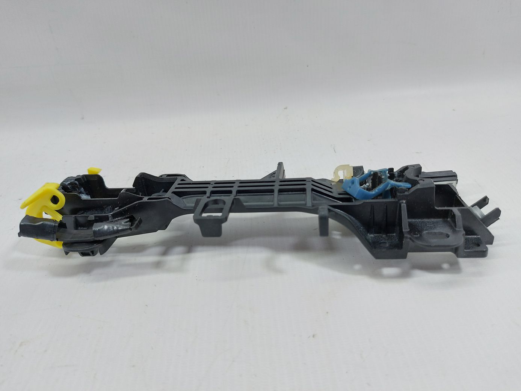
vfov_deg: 56.8
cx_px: 260
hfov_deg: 71.6
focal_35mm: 24
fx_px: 361
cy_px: 196
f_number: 1.8
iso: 80
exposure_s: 1/50
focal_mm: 5.23
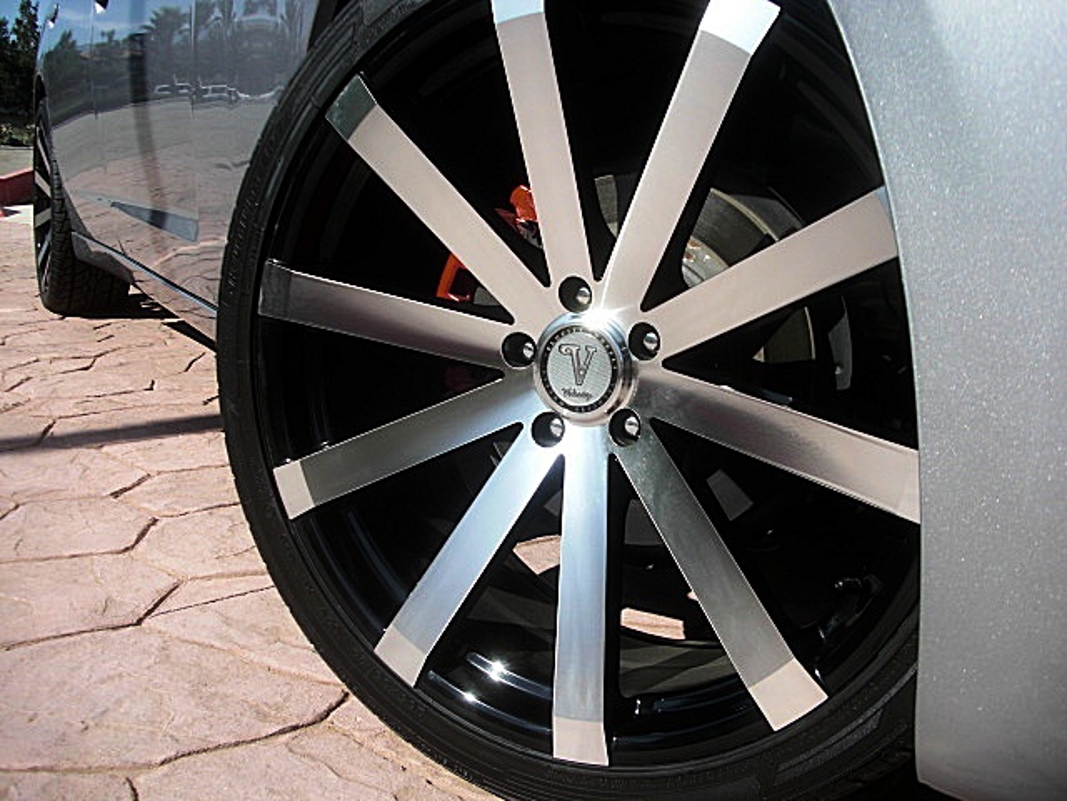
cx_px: 534
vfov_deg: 39.7
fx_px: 1110
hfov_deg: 51.4
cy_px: 400
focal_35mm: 36
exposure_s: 1/640
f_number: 2.8
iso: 50
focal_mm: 6.3
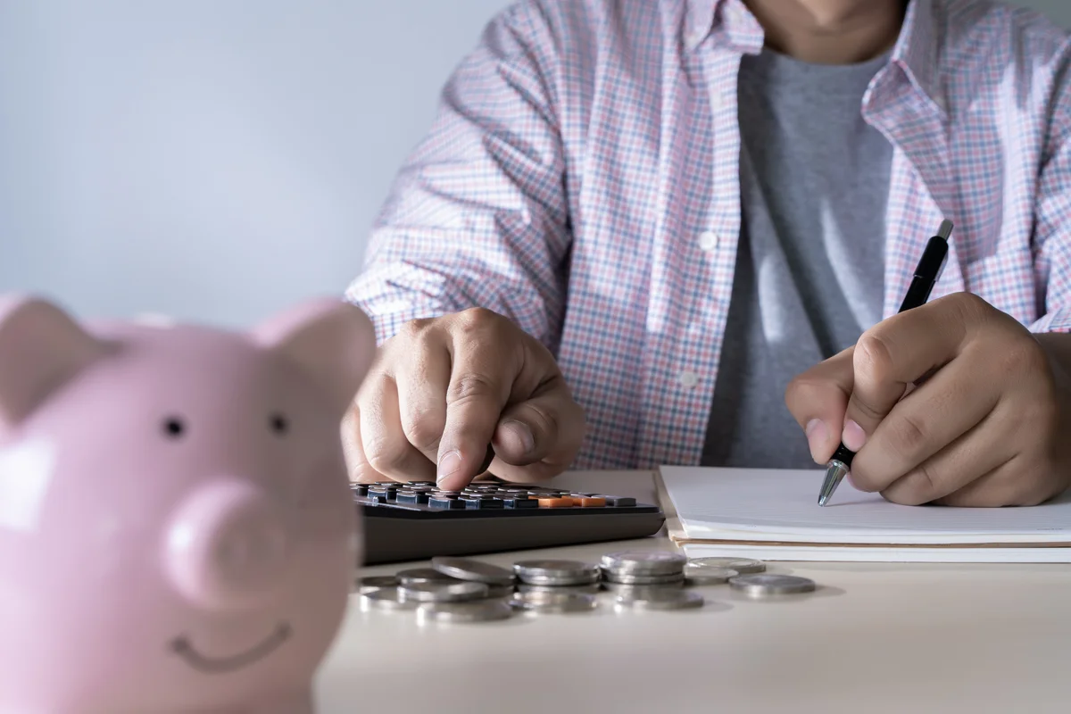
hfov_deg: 36.2
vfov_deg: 24.6
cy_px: 357
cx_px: 536
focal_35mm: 55
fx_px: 1636
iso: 400
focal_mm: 55
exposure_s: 1/125
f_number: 9
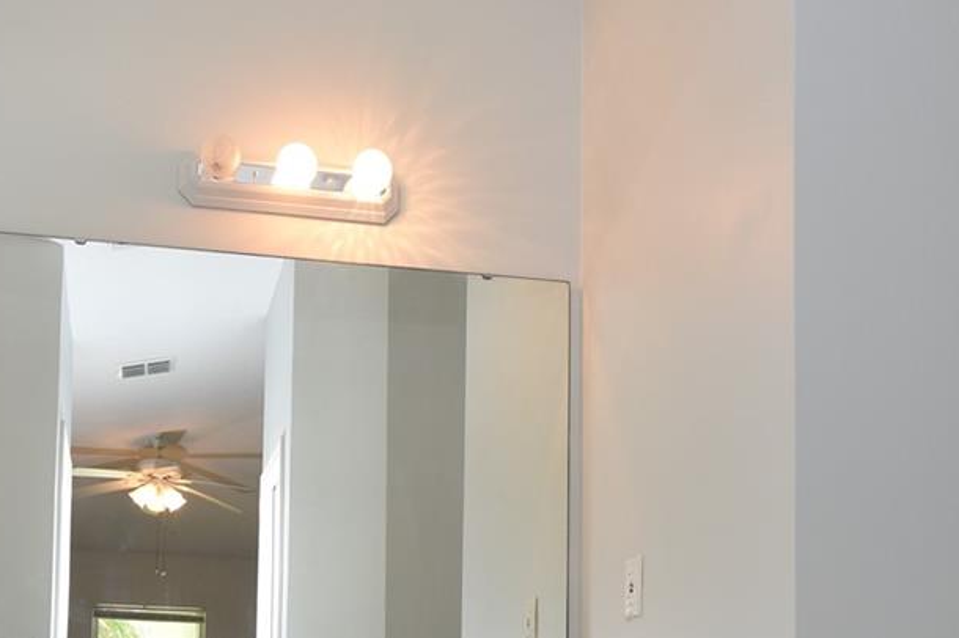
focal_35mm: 43
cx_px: 332
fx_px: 1153
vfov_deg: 27.8
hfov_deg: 44.6
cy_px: 732
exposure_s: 1/60
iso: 200
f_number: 4
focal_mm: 11
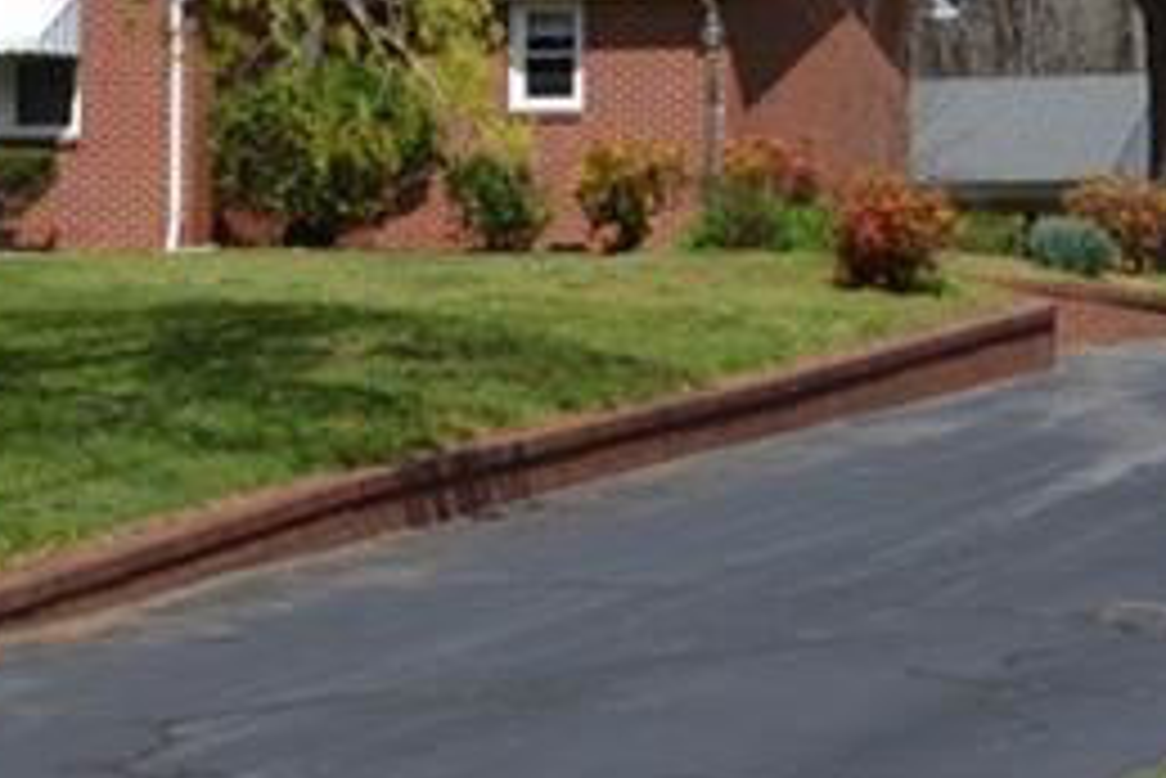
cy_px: -414
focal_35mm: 154
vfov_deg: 8.7
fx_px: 4990
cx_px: 5
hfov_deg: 13.2
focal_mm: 26
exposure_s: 1/250
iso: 100
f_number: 8
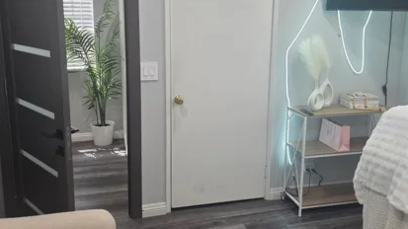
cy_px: 89
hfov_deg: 58.0
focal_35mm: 34
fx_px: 368
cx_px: 204
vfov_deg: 34.5
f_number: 1.7
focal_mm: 6.3
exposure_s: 1/120
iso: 125
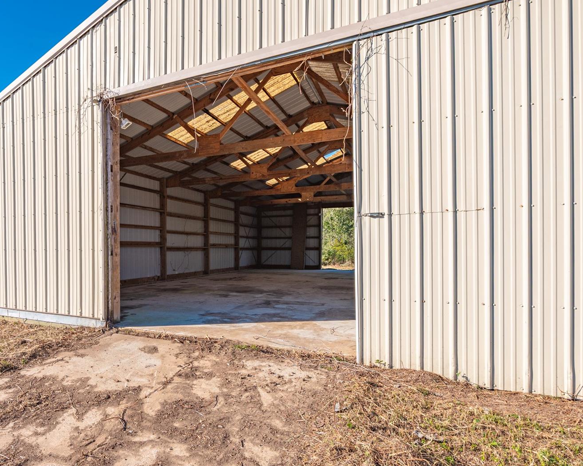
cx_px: 177
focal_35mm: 22
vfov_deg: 62.9
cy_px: 264
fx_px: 380
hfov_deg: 71.9
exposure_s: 1/100
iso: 100
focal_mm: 15
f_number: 11
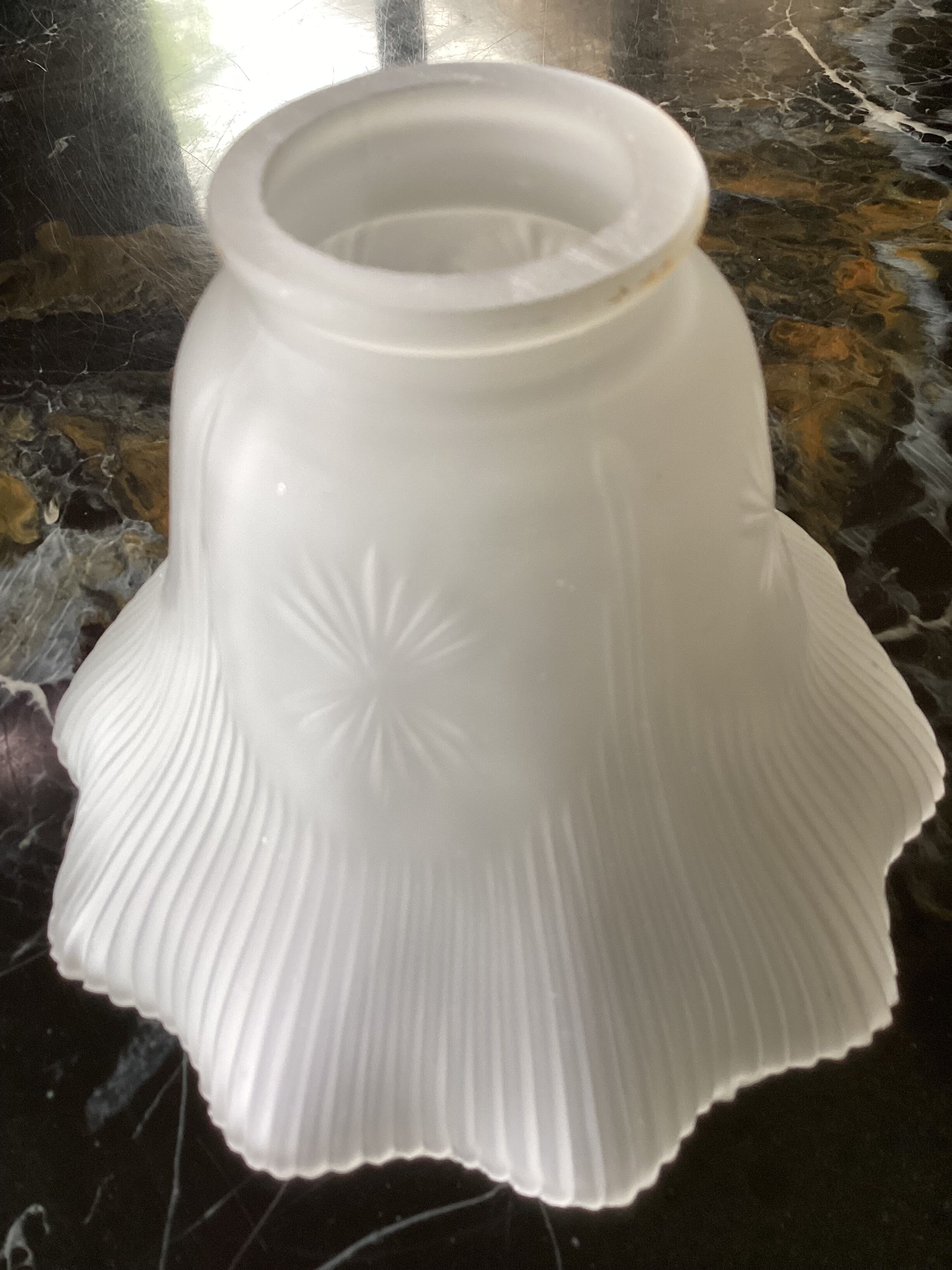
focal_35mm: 31
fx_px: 1137
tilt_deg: -50.2
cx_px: 476
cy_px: 635
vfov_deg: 58.4
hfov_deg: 45.4
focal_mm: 3.3
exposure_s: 1/60
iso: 100
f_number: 2.4
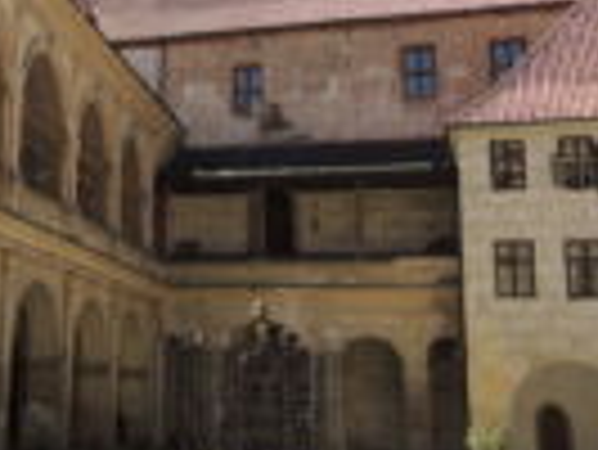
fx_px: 1089
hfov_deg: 29.8
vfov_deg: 22.8
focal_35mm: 63
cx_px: 99
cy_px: 47
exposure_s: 1/1000
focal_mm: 4.3
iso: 100
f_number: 2.8
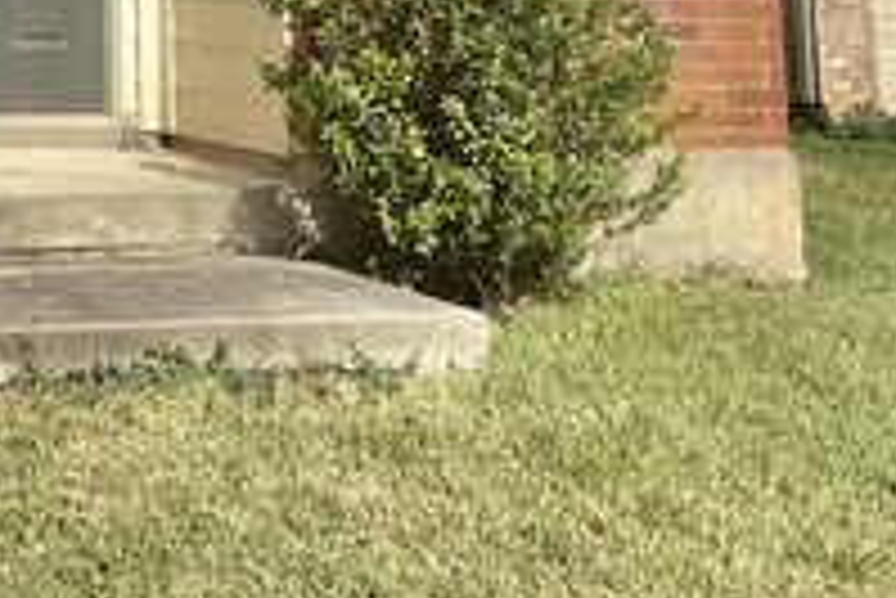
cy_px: -351
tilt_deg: +8.7
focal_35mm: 87
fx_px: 2167
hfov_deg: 21.3
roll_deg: -0.7
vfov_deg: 14.5
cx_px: -257
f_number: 1.6
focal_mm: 5.96
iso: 50
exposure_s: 1/4065
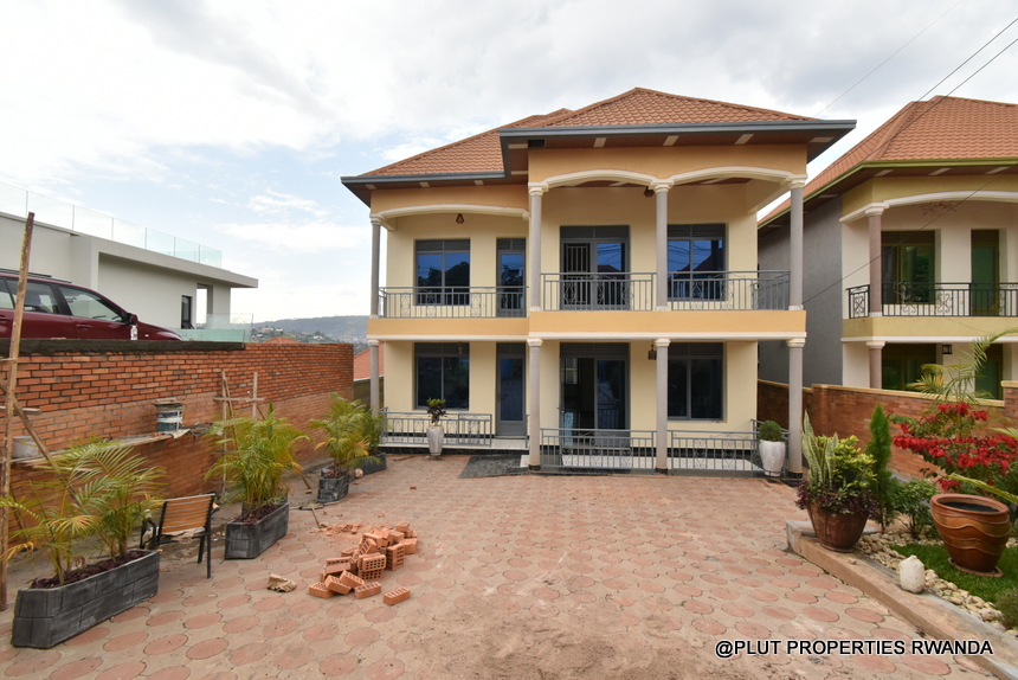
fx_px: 424
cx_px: 509
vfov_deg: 77.4
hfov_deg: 100.4
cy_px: 340
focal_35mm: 15
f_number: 8
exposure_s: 1/500
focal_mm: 10
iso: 800
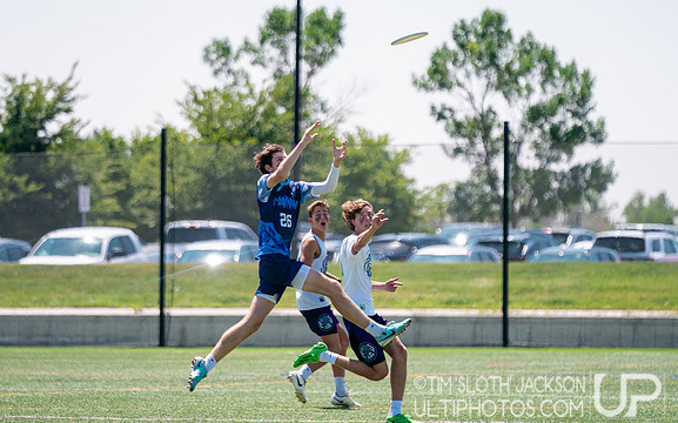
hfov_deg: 7.3
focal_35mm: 286
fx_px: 5282
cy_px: 209
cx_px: 340
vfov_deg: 4.6
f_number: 2.8
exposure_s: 1/6400
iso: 640
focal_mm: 200
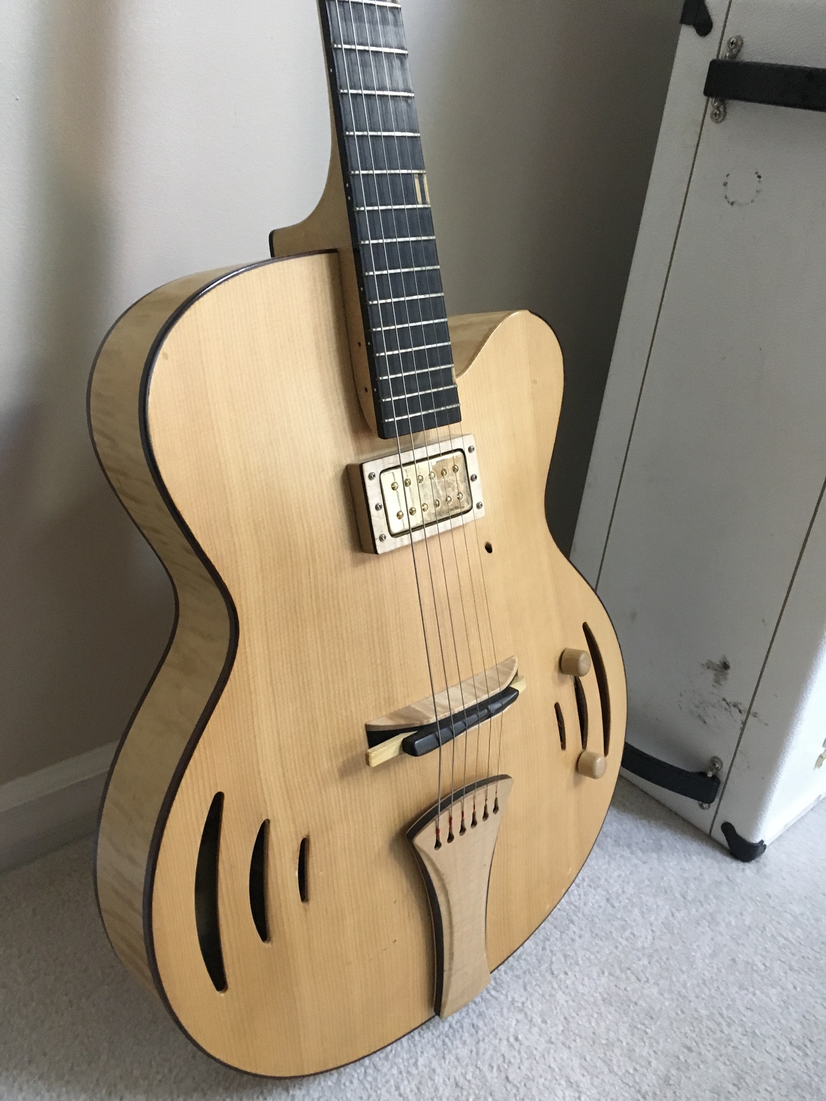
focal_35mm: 29
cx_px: 413
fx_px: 923
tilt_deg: -27.0
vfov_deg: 61.7
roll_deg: -4.1
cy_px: 550
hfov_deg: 48.2
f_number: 2.2
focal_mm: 4.15
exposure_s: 1/30
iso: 200
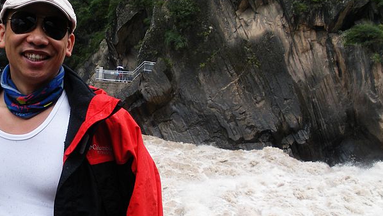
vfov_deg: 18.0
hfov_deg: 31.0
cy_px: 124
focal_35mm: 67
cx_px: 109
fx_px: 680
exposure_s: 1/120
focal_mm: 6.3
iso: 64
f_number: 3.5
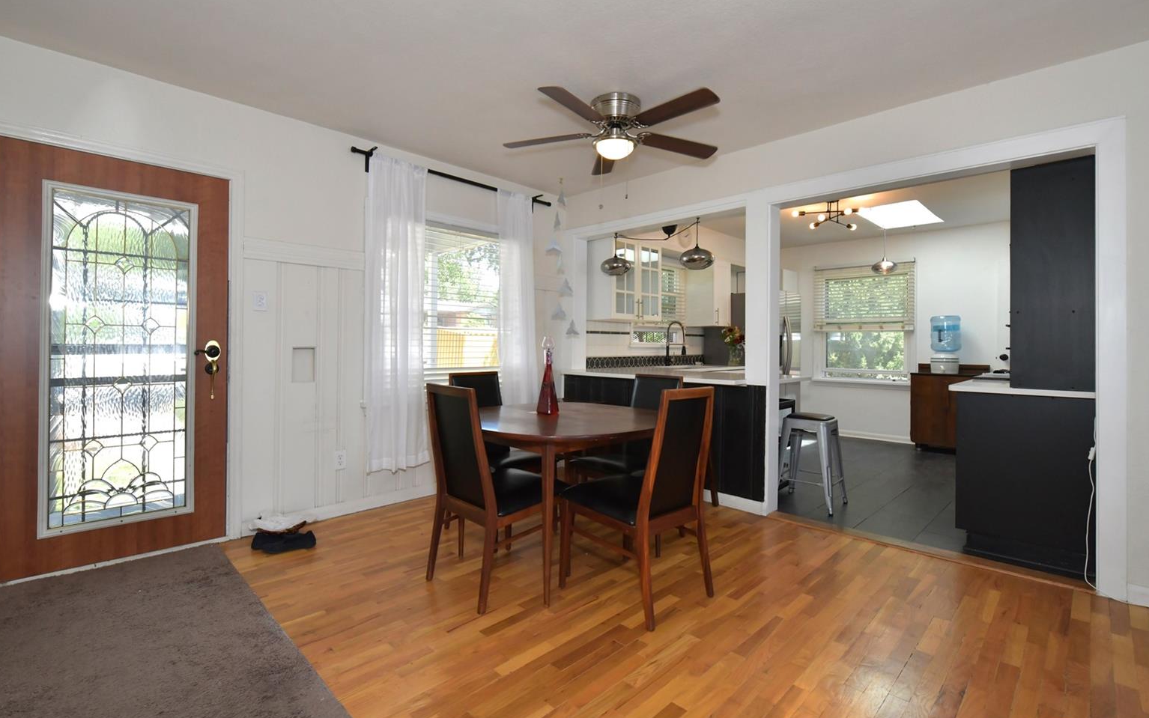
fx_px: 532
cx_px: 569
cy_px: 347
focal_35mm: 17
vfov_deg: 68.0
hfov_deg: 94.4
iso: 1250
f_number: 8
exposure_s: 1/250
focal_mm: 16
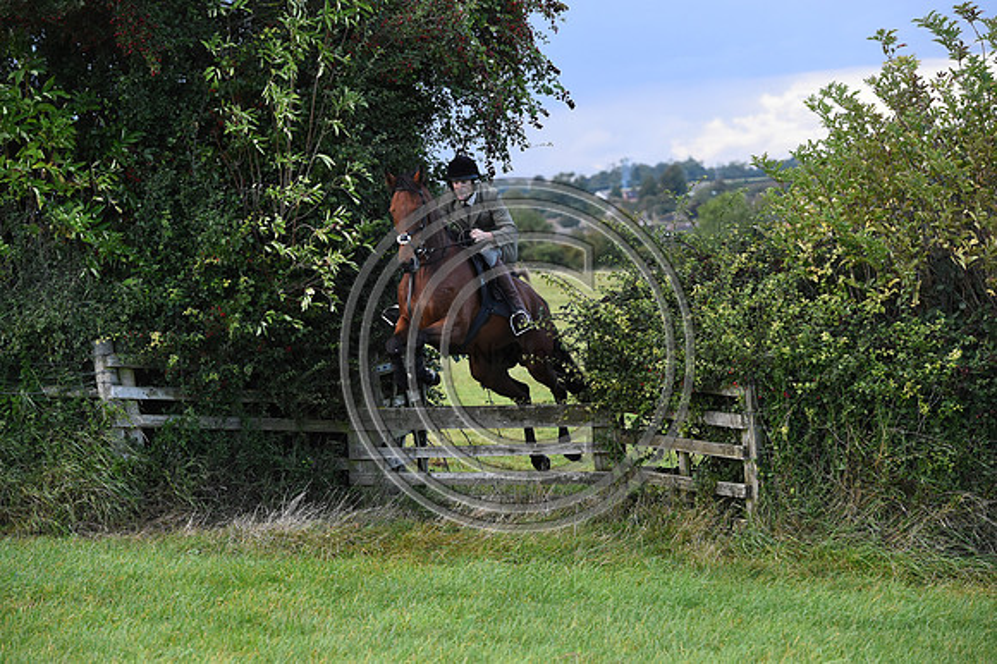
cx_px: 498
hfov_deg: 15.2
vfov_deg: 10.1
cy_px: 332
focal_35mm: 135
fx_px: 3736
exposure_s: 1/1250
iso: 3200
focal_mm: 135
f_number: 5.6
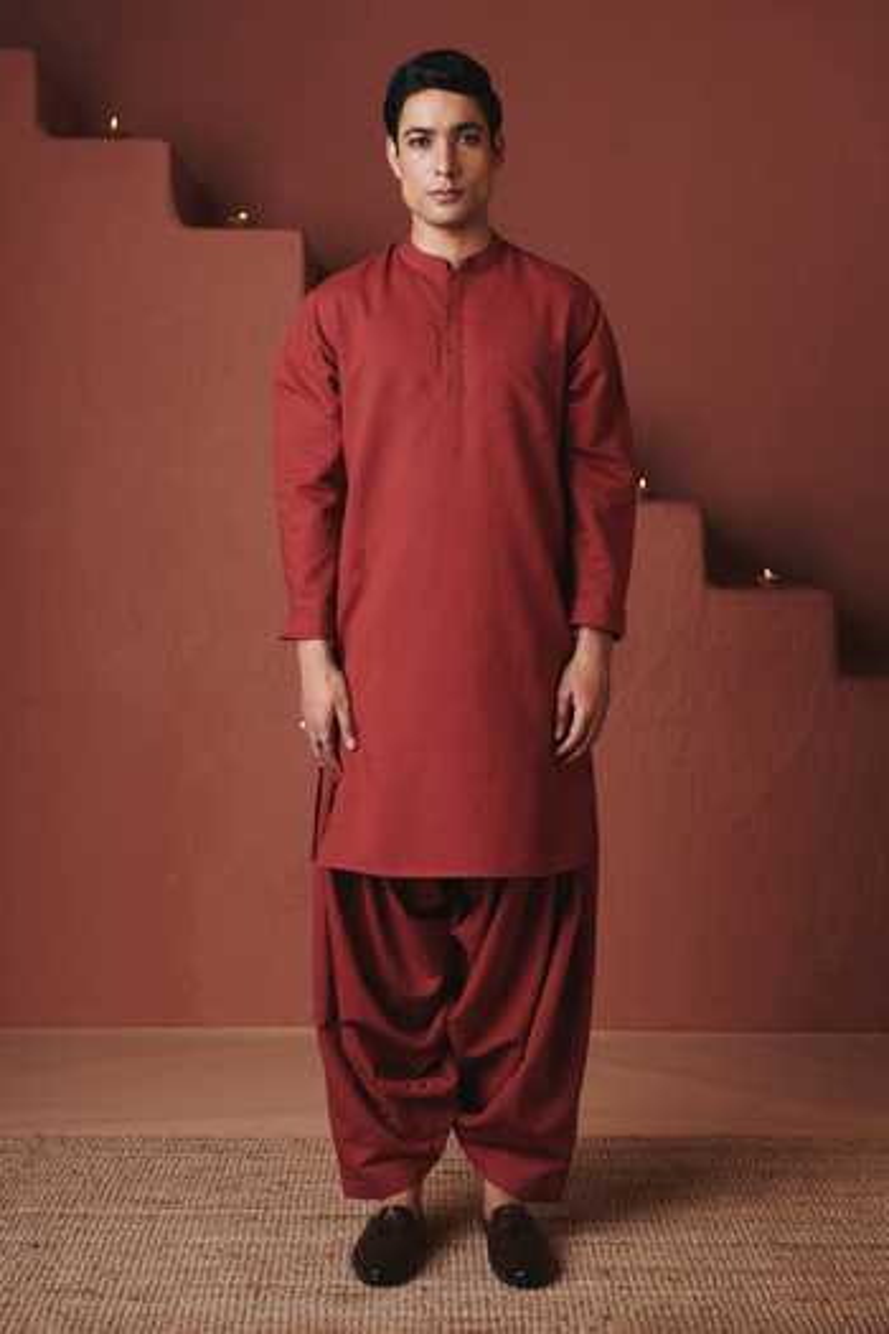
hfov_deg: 24.6
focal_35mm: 55
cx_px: 444
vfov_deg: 36.2
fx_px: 2037
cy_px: 667
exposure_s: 1/160
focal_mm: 55
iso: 200
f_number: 5.6
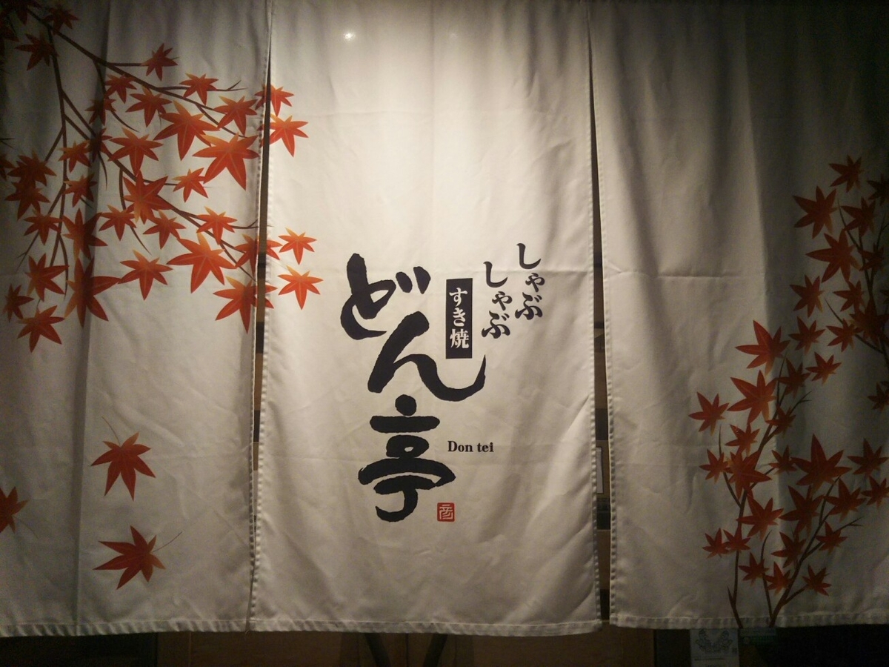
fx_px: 770
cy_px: 334
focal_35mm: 30
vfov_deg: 46.8
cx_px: 444
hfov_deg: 60.0
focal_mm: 4
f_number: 2.2
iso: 125
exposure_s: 1/100
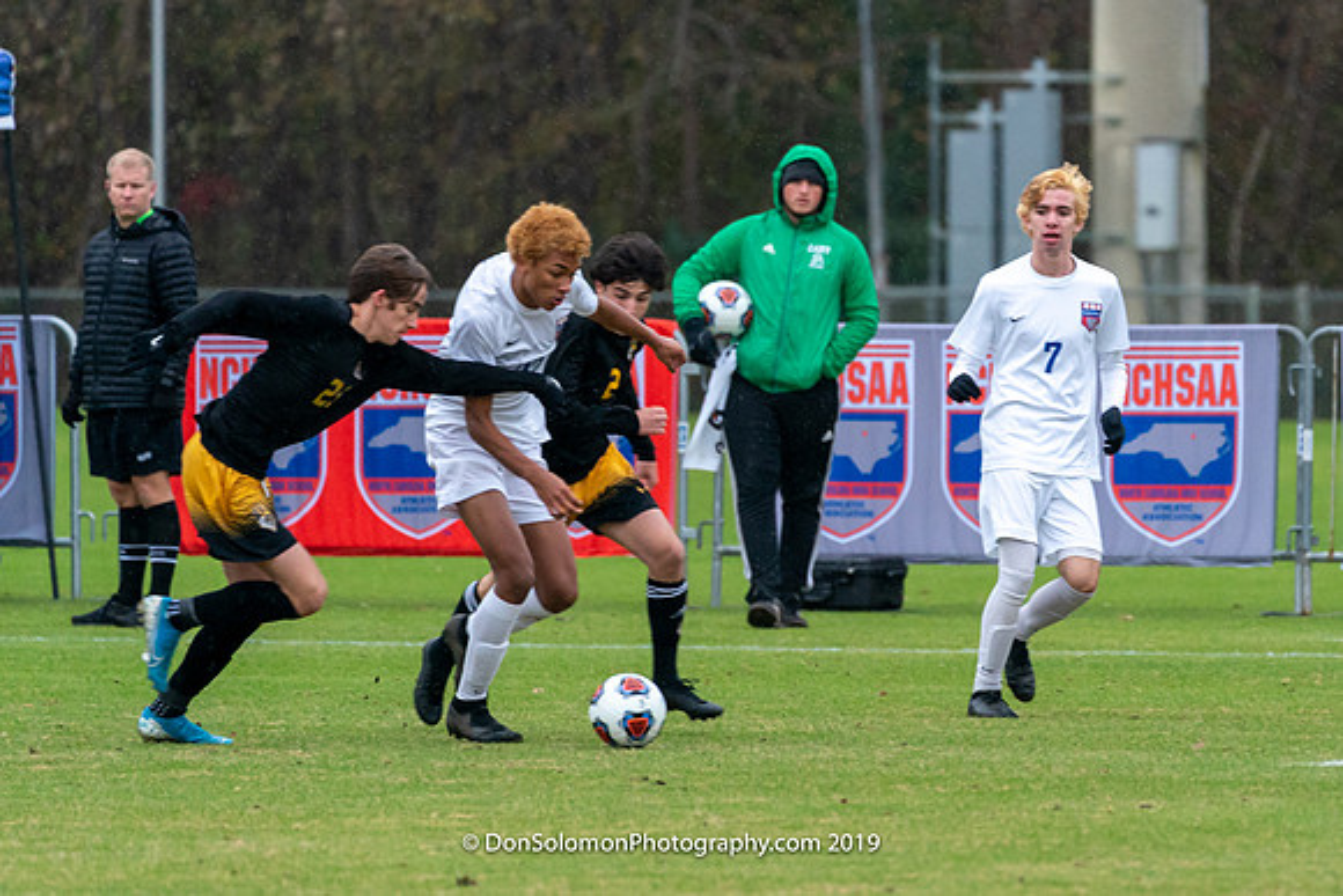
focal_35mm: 649
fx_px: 24207
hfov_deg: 3.2
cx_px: 971
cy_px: 484
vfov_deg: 2.1
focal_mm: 400
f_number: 5.6
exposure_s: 1/800
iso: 2500
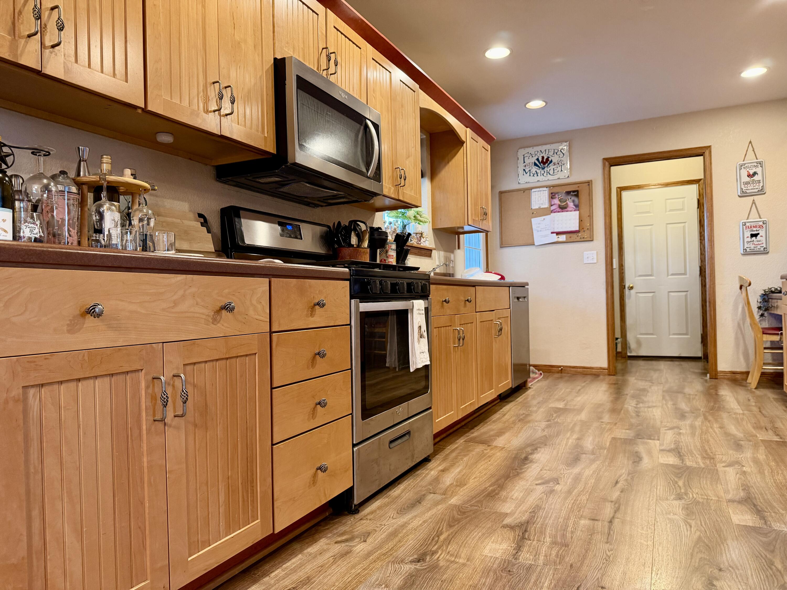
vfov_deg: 56.8
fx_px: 546
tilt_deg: +0.0
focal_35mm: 24
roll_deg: +1.4
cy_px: 295
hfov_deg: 71.6
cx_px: 394
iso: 320
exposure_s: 1/60
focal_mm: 6.76
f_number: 1.78
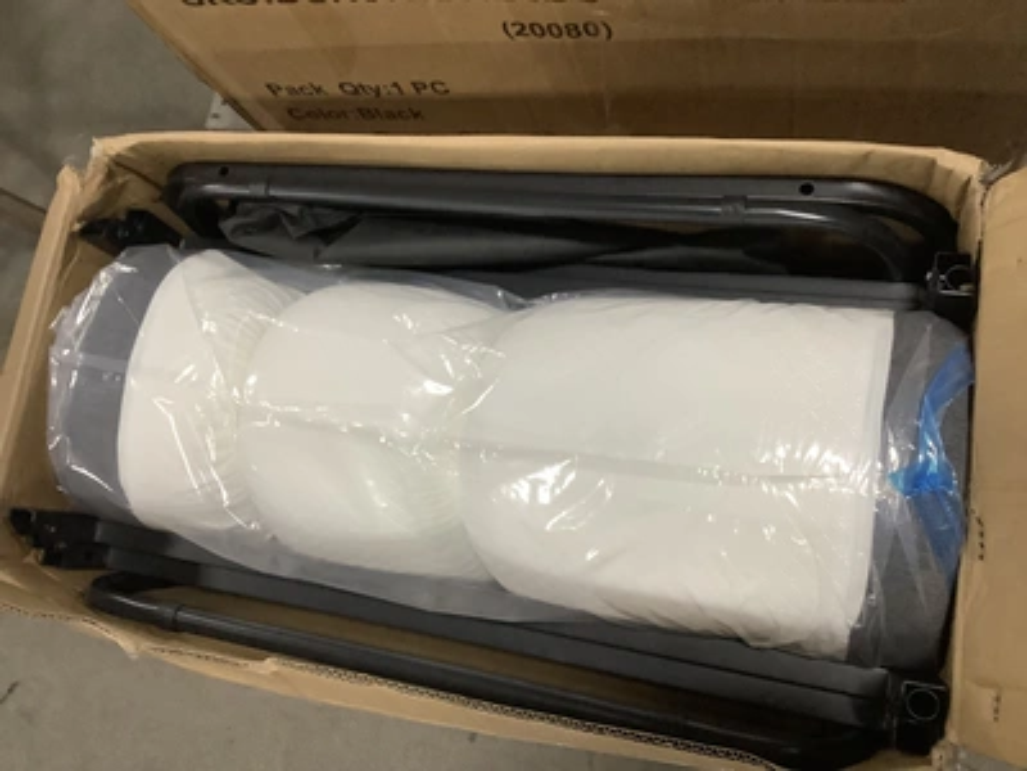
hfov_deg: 58.4
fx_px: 920
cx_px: 514
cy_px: 386
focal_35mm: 31
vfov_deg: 45.4
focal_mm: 3.3
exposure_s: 1/60
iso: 250
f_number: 2.4
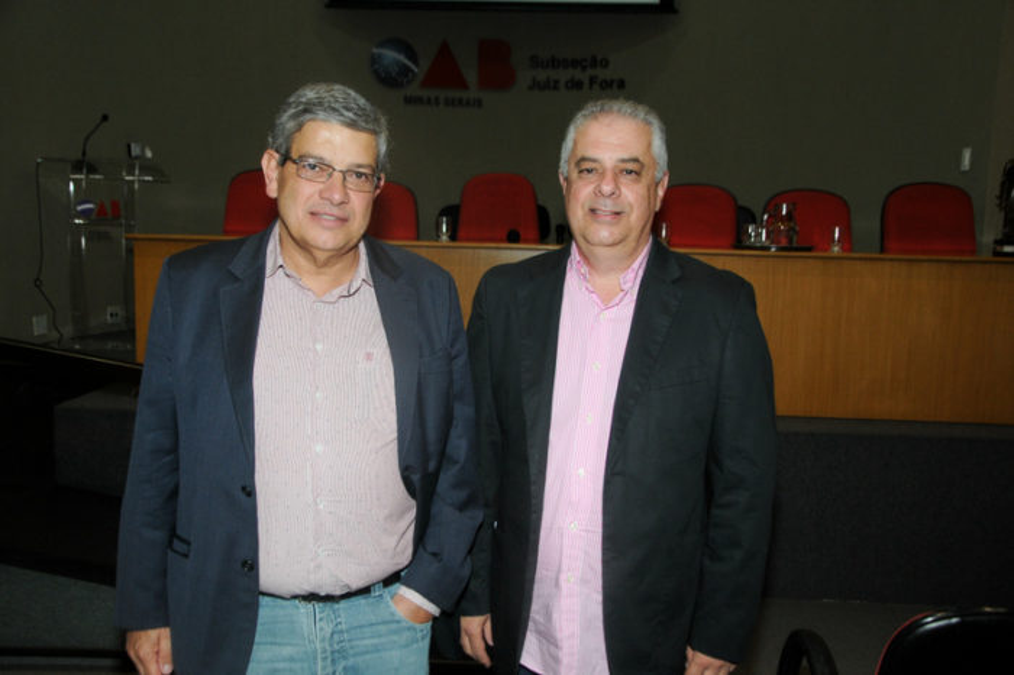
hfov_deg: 53.2
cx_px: 507
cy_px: 338
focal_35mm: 36
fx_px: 1013
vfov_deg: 36.8
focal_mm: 24
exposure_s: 1/60
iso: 400
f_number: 5
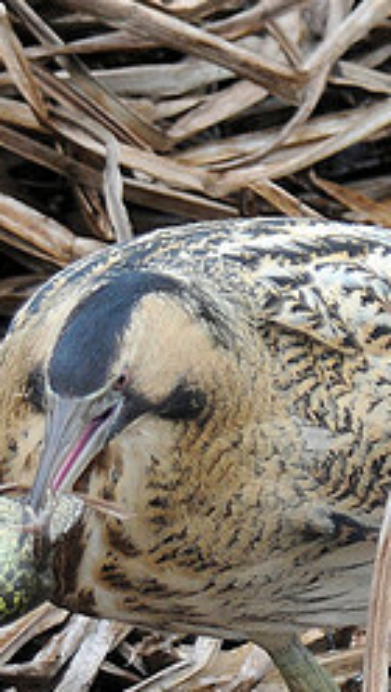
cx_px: 173
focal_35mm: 2202
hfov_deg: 0.6
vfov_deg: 1.0
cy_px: 534
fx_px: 40476
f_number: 5.6
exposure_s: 1/500
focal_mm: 600
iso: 640
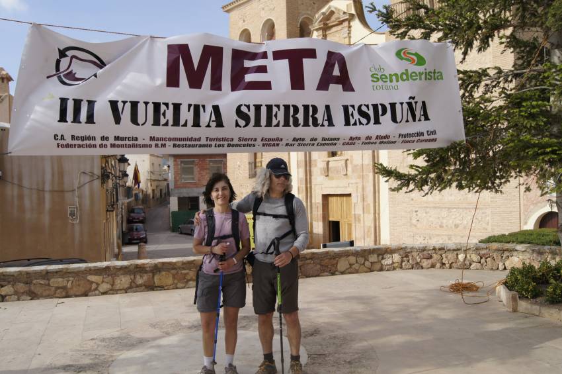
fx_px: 515
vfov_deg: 39.9
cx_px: 281
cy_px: 187
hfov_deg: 57.3
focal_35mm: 33
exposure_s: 1/1000
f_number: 5
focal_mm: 22
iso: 200
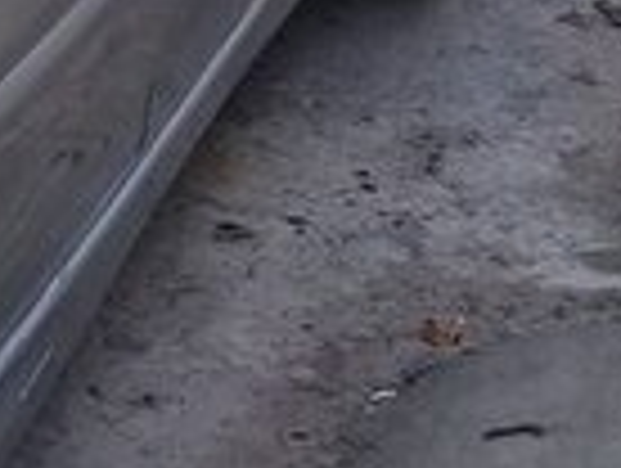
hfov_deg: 11.9
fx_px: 2660
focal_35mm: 148
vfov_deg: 10.0
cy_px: 47
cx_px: -603
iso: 50
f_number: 2.2
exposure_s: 1/623
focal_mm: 3.3
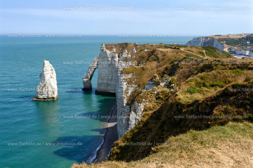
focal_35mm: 40
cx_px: 126
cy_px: 84
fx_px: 281
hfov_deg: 48.5
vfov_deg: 33.4
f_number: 13
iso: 160
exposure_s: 1/105
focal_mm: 26.4
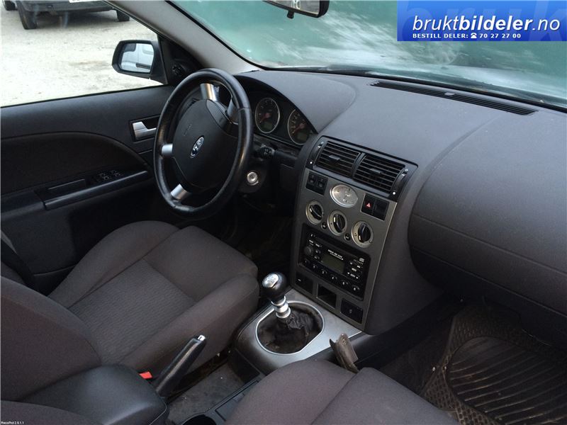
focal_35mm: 29
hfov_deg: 61.7
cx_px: 284
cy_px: 212
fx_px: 475
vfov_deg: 48.2
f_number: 2.2
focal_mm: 4.15
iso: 100
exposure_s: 1/30
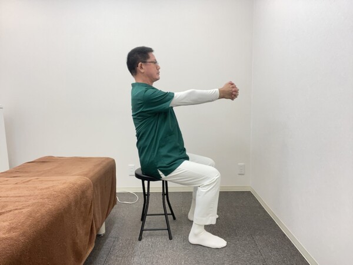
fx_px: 235
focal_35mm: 23
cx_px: 176
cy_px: 132
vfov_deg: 58.9
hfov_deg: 73.9
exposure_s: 1/60
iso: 100
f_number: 2.2
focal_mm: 2.71
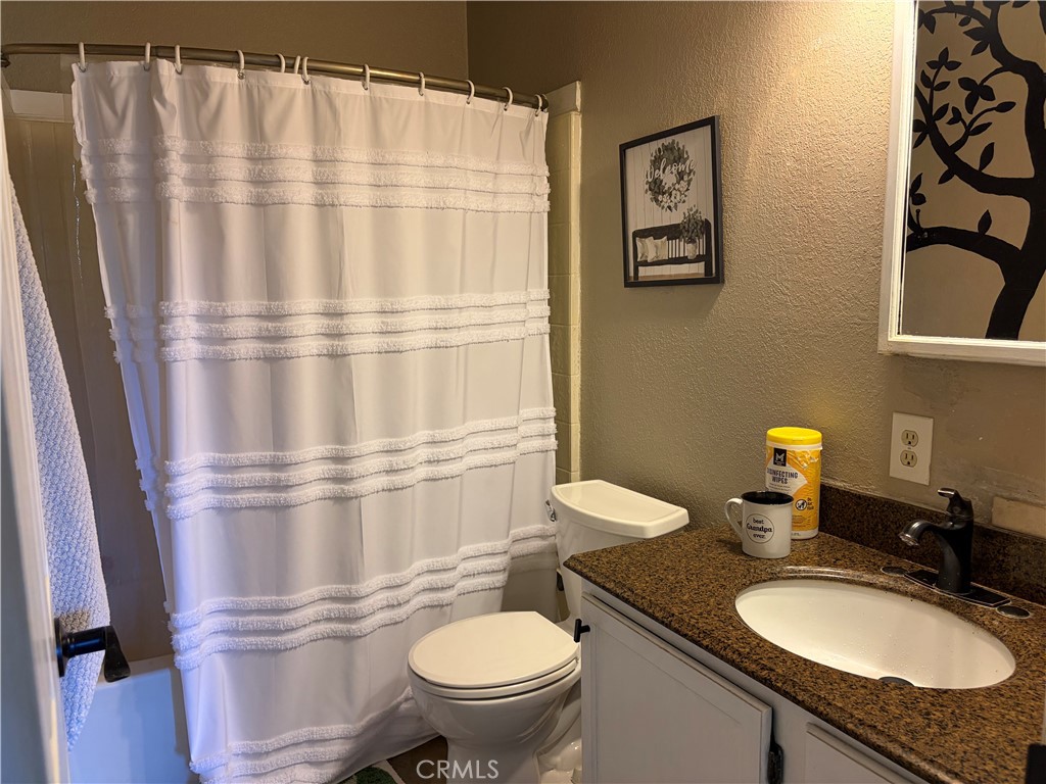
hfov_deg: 67.3
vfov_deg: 53.1
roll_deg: +1.4
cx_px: 523
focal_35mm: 26
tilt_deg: -7.2
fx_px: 786
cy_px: 392
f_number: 1.6
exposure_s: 1/60
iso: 160
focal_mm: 5.96
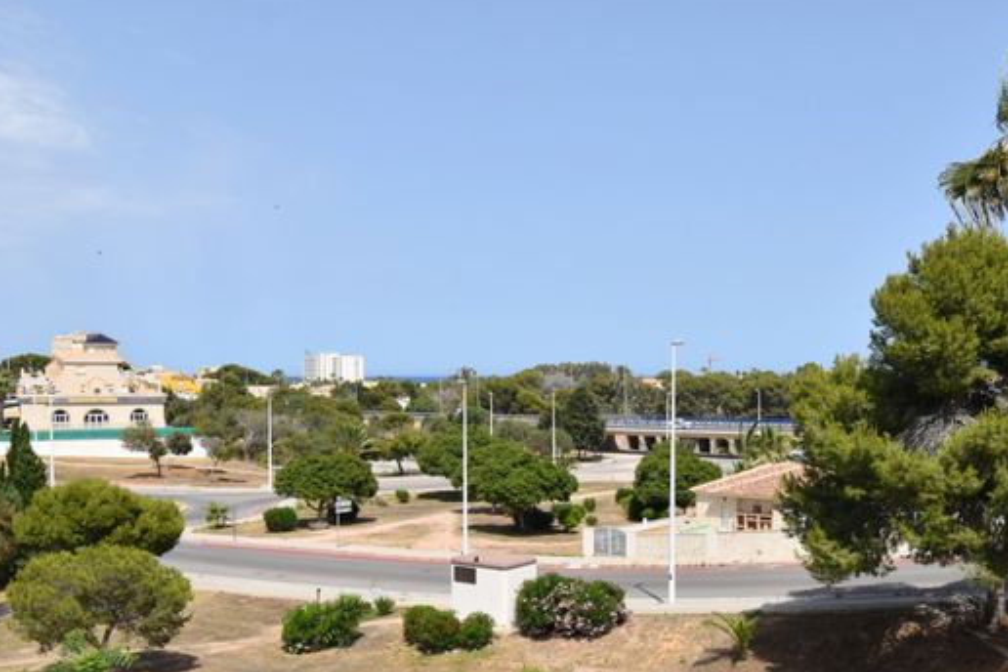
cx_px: 618
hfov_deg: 47.1
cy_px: 414
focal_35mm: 41
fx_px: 1148
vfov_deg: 32.5
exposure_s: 1/320
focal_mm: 20
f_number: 9
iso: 100
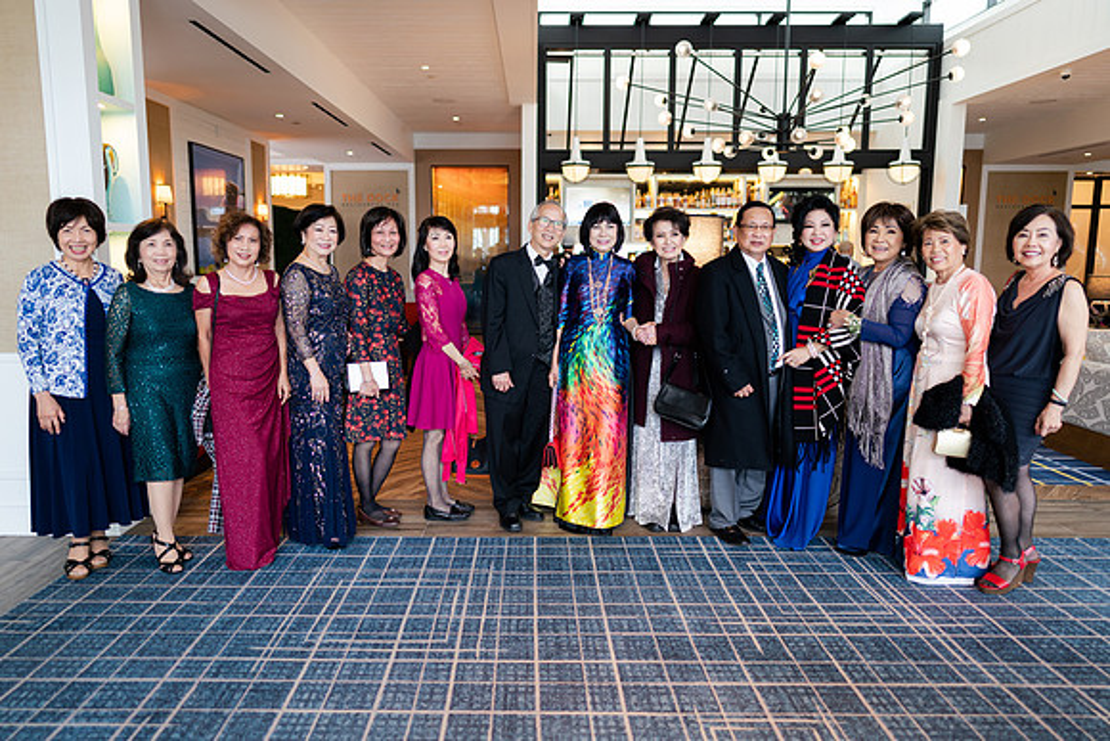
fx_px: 779
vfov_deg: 50.8
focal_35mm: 25
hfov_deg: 70.9
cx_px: 526
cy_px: 351
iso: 160
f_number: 1.4
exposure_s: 1/30
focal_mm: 24
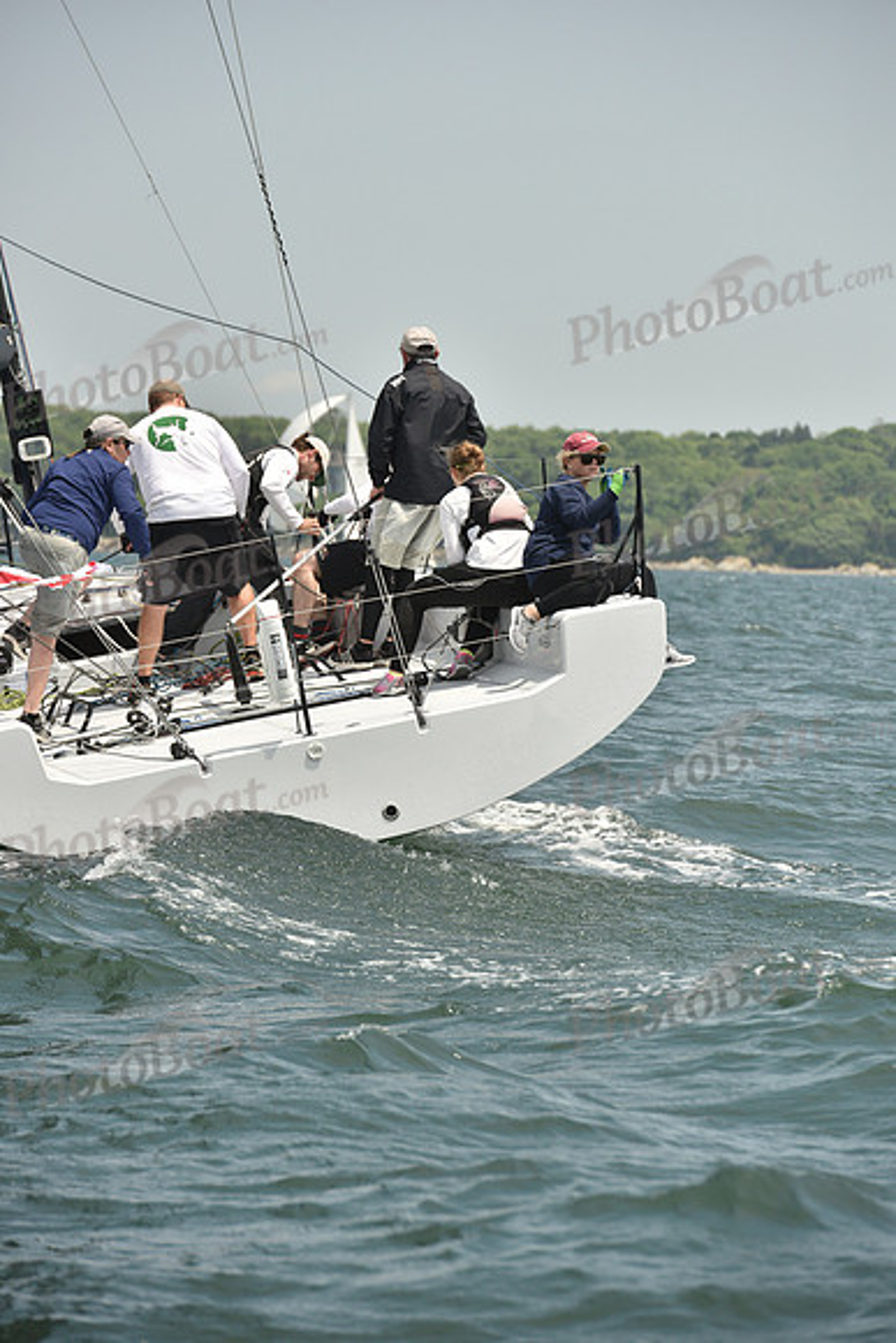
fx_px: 7462
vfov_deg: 10.3
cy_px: 672
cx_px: 448
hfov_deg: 6.9
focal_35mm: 200
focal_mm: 200
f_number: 8
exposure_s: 1/1600
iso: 400
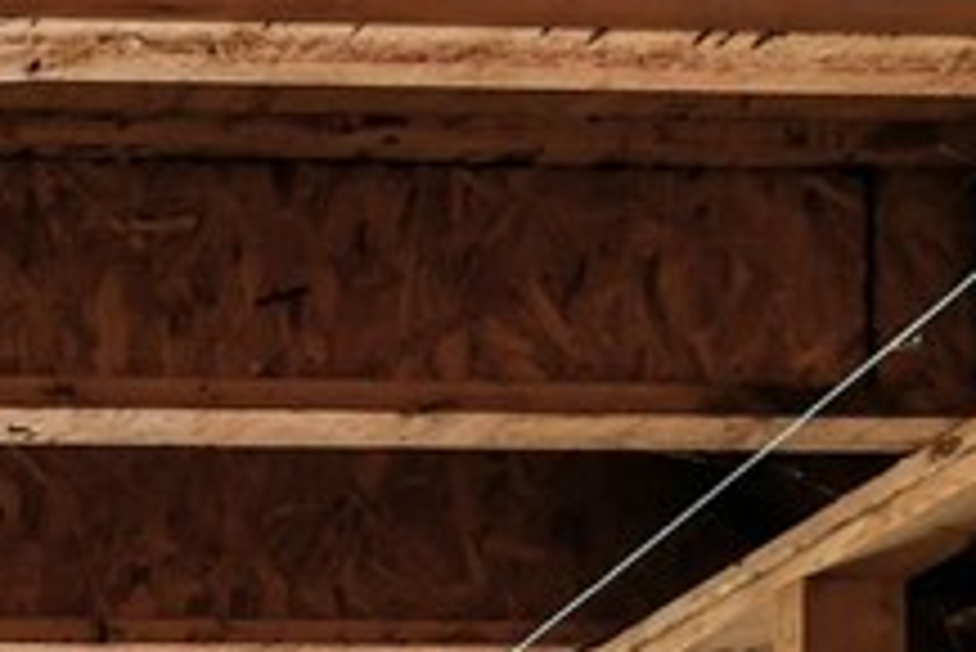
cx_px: -938
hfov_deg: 19.7
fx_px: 1628
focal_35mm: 60
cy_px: 1583
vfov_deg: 14.4
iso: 200
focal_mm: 12
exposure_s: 1/3
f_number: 11
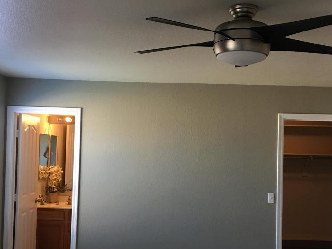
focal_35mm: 44
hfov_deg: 42.9
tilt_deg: -0.2
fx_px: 422
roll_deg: -1.3
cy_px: 153
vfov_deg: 32.7
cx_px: 181
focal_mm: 4.15
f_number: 2.2
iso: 32
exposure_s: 1/15
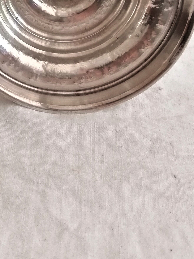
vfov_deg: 23.0
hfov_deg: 17.8
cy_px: -24
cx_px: -17
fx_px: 598
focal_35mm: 80
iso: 100
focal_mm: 5.4
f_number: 1.8
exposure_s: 1/33.3
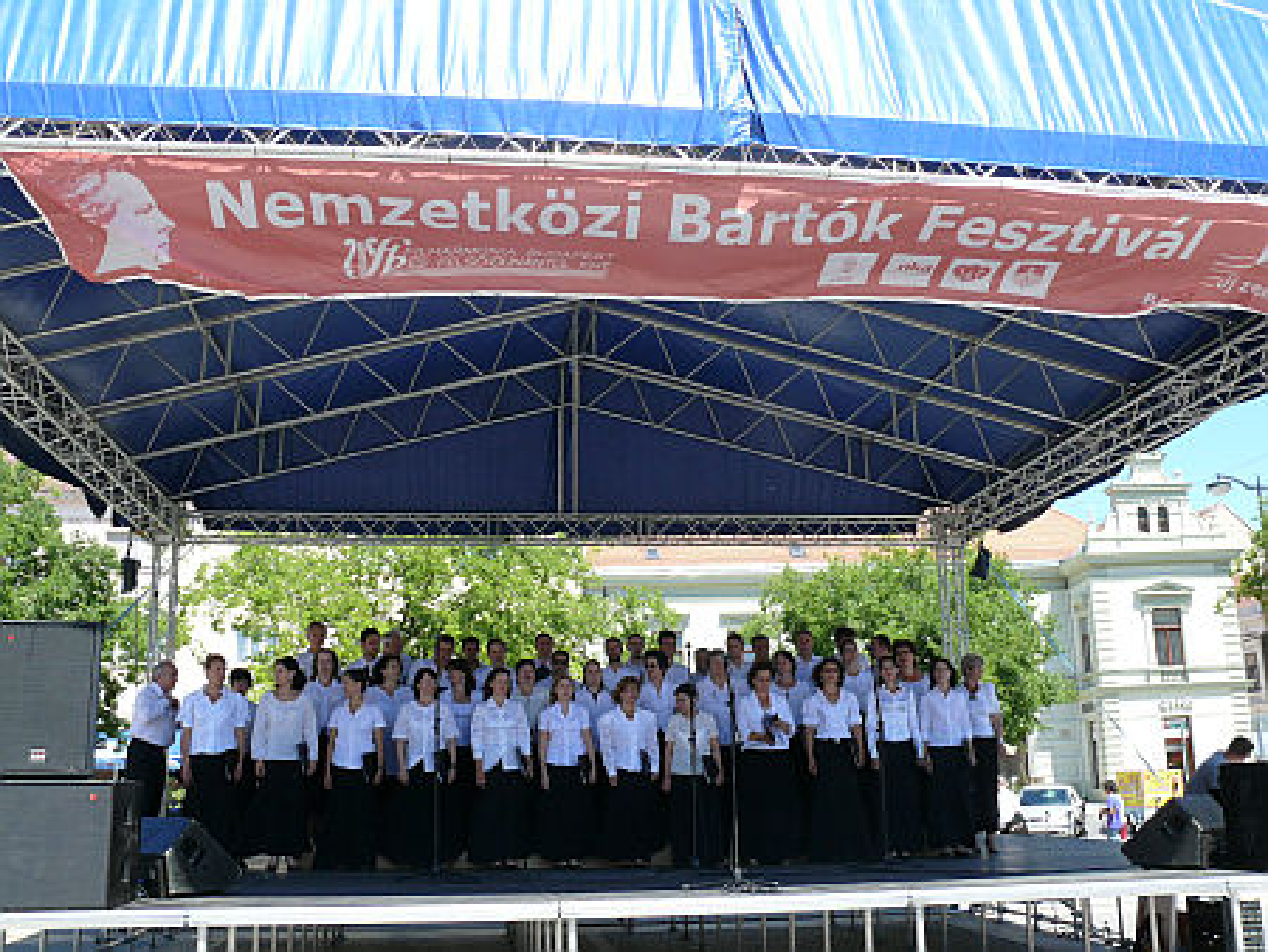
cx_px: 634
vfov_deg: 40.7
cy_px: 476
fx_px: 1283
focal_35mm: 35
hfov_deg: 52.6
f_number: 5
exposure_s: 1/250
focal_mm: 7.4
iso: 100
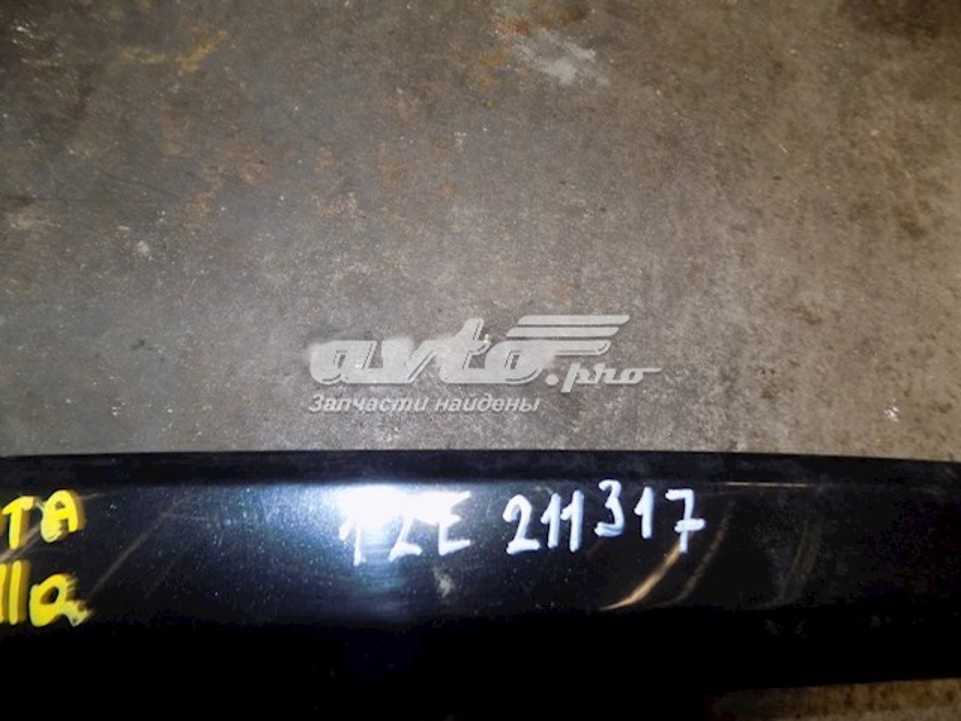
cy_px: 360
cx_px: 480
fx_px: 639
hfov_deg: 73.9
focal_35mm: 23
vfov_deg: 58.9
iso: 200
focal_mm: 4
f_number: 3.1
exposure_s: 1/30
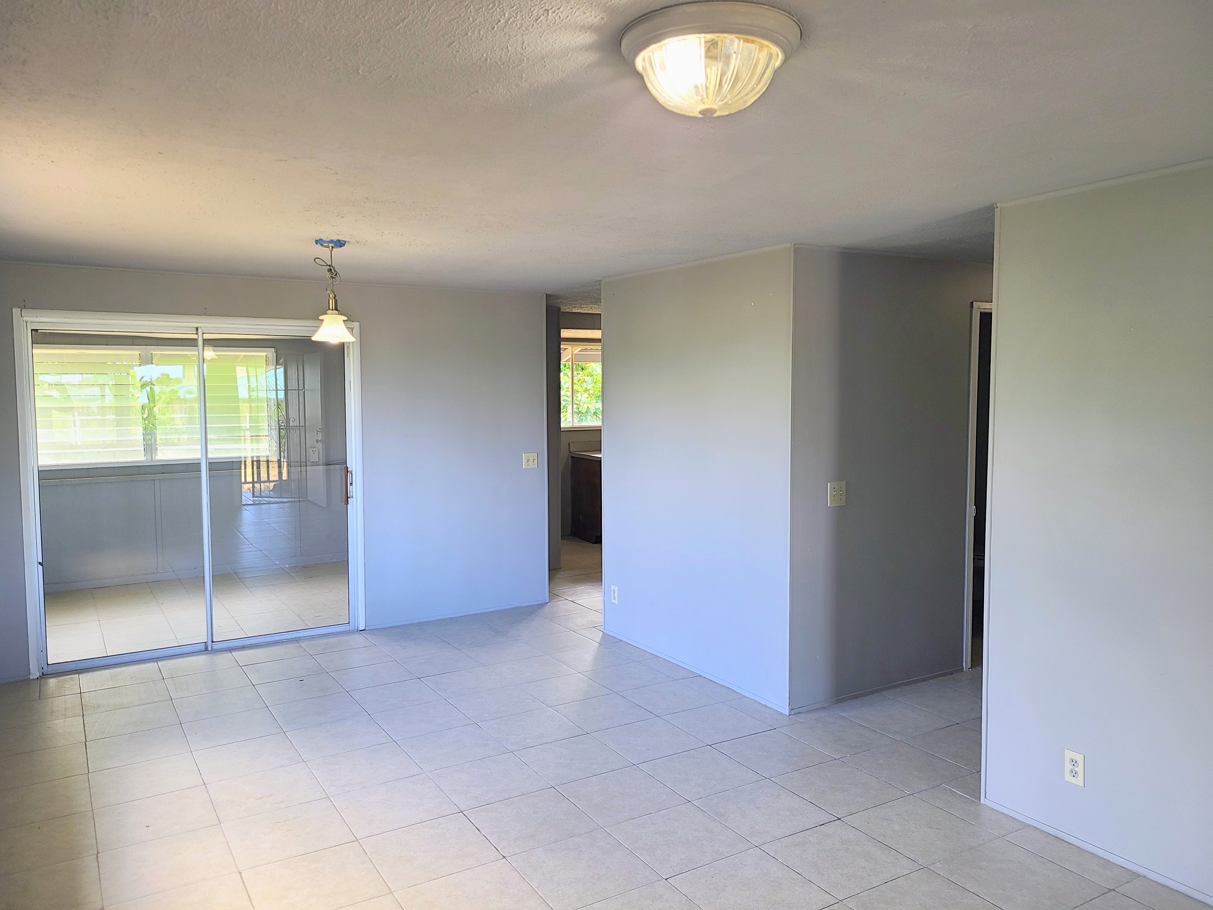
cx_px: 606
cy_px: 455
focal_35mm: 26
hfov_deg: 67.3
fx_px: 911
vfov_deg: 53.1
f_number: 1.8
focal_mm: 5.4
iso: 80
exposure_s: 1/60
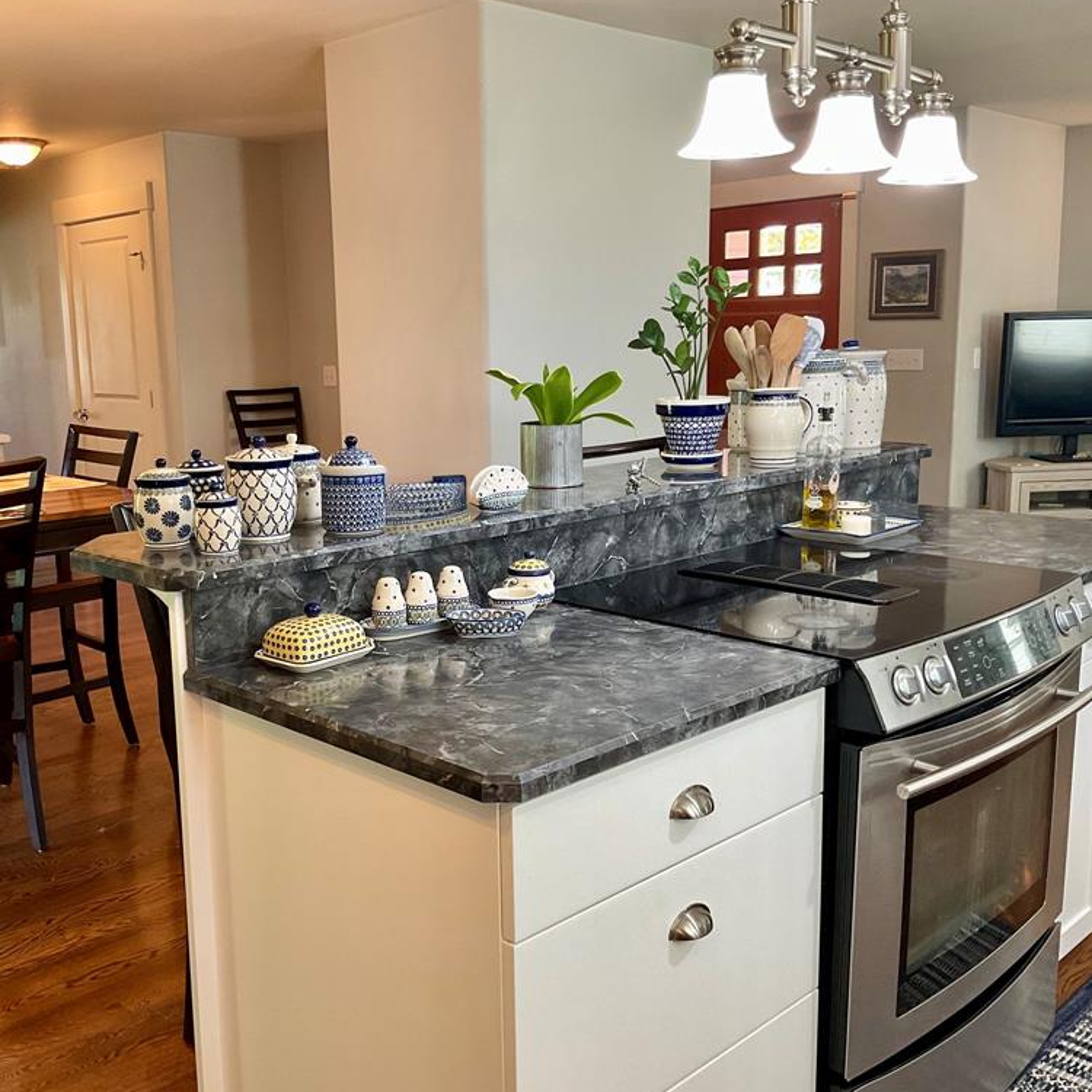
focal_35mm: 35
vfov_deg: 47.2
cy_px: 543
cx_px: 443
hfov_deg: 47.0
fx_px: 1249
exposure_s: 1/60
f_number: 1.8
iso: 80
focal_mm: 3
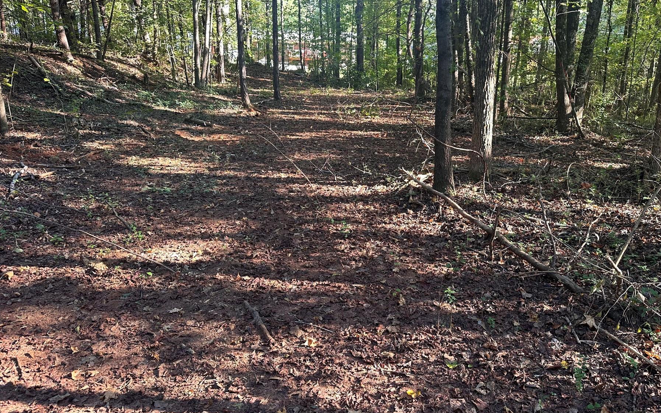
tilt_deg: -15.0
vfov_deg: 43.1
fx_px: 522
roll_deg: -2.2
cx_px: 371
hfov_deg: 64.4
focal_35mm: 29
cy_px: 205
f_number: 1.78
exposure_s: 1/121
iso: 100
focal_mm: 6.86
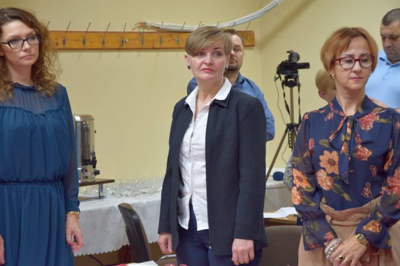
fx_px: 1167
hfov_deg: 19.5
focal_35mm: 105
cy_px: 133
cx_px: 200
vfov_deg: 13.0
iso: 900
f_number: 5.3
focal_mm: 70
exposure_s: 1/60
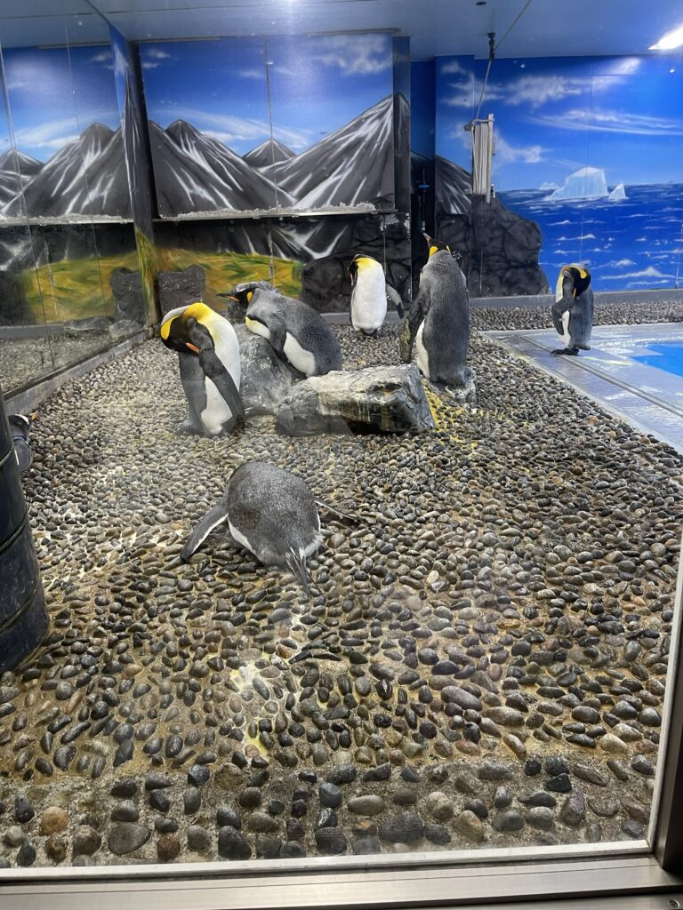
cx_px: 342
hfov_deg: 54.9
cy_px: 455
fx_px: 658
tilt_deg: -17.5
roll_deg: +2.5
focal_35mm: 25
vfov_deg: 69.4
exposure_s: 1/60
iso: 125
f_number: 1.6
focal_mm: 5.1
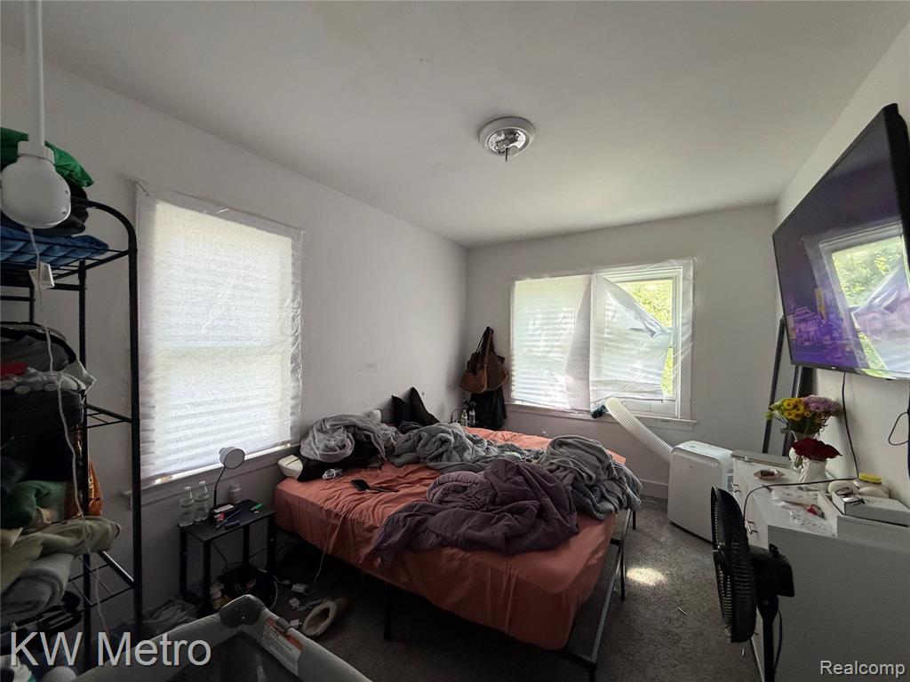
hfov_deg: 102.1
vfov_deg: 85.7
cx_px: 455
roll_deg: -1.1
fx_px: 368
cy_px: 341
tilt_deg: -0.7
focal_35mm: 14
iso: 320
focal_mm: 2.22
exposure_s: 1/81
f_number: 2.2
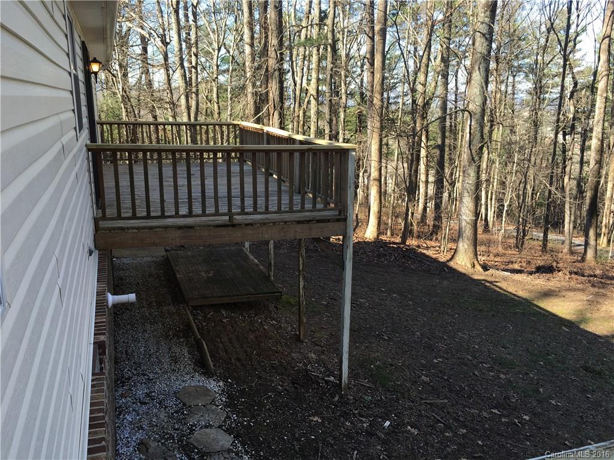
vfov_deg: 48.2
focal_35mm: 29
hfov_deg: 61.7
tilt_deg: -12.9
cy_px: 230
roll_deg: -0.4
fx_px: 514
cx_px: 307
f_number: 2.2
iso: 25
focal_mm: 4.15
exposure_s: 1/218
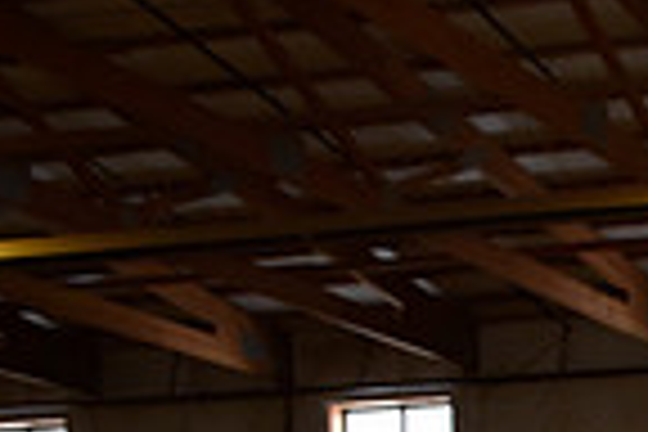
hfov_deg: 16.5
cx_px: 1264
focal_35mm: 97
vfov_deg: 12.5
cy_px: 853
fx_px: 1746
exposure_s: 1/60
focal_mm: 24
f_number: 8
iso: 1600
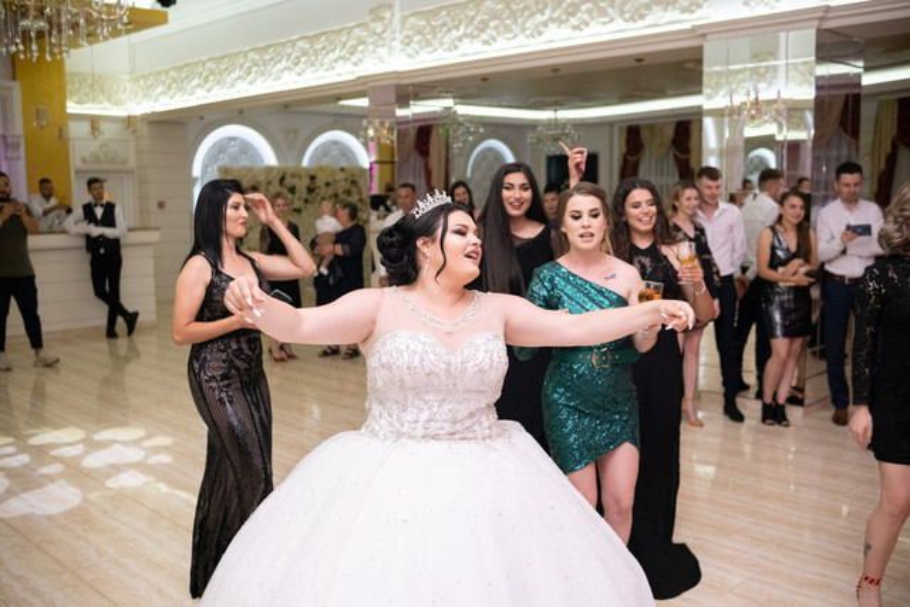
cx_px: 455
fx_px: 885
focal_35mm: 35
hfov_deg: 54.4
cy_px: 304
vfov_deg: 37.9
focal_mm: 23
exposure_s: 1/125
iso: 1600
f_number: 2.2
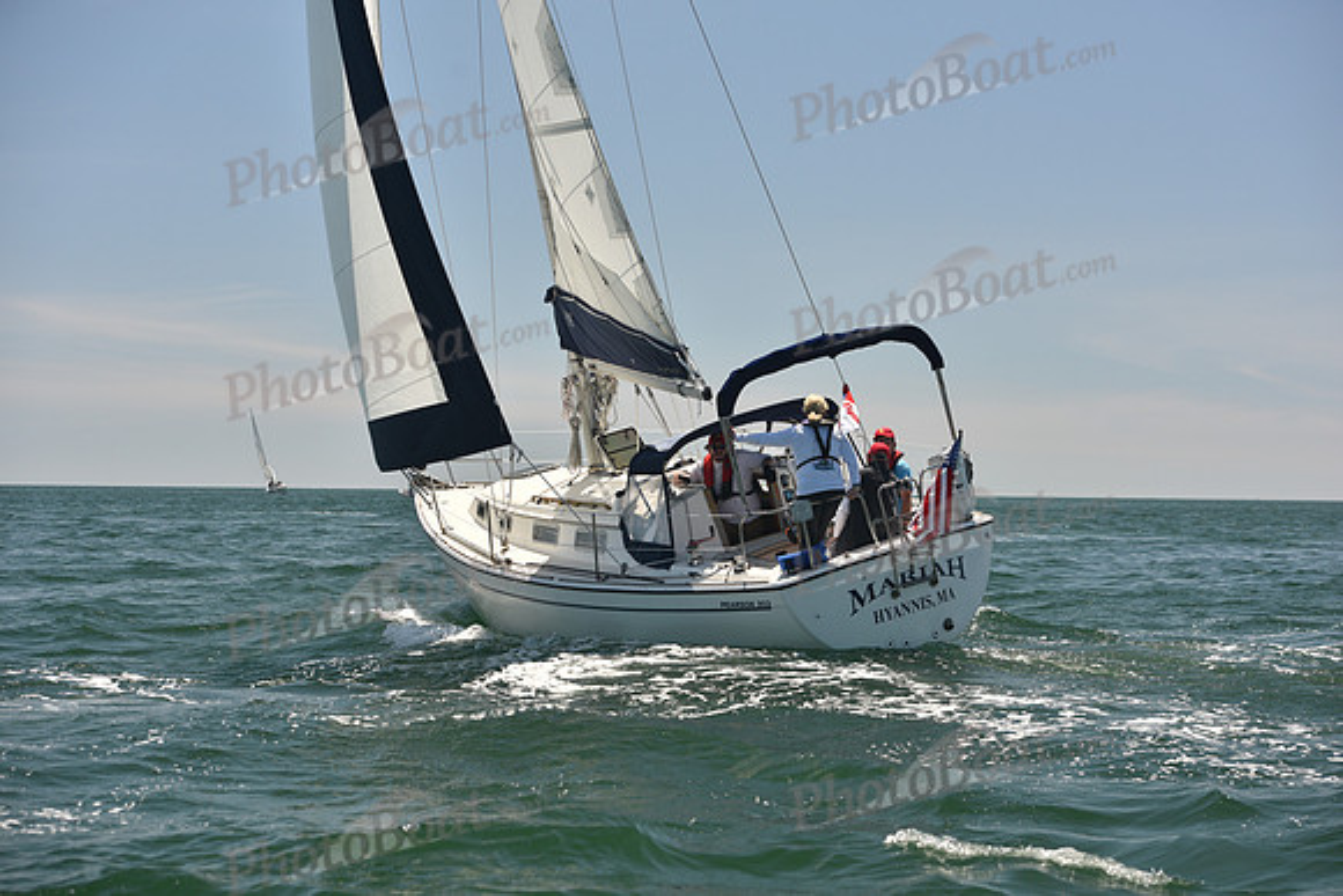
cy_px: 448
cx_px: 672
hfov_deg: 28.8
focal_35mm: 70
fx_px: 2612
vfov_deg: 19.5
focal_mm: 70
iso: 250
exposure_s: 1/800
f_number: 5
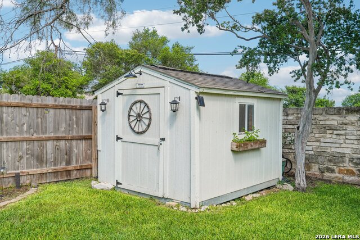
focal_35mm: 35
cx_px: 180
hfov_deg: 54.4
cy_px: 120
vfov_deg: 37.9
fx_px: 350
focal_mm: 35
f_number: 8
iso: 200
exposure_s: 1/350
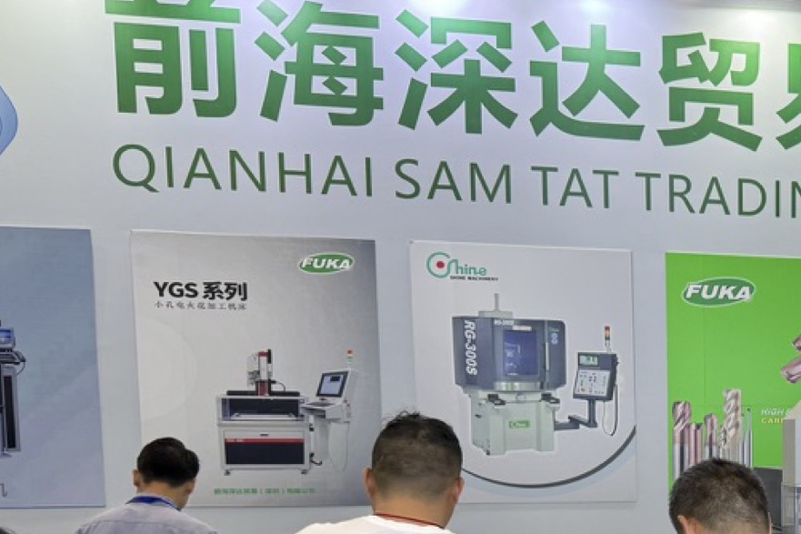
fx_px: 1134
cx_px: 806
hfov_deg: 35.1
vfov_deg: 25.1
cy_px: 539
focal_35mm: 51
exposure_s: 1/100
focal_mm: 6.76
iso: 64
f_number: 1.78
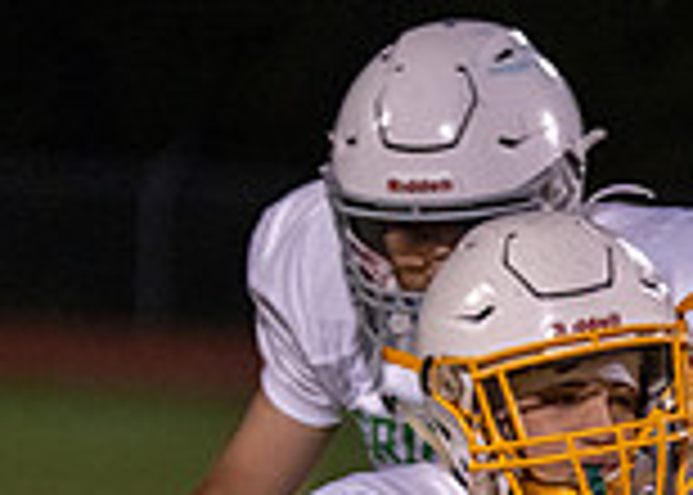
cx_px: 1283
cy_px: 812
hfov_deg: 2.6
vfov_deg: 1.9
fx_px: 15175
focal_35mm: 771
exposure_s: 1/1000
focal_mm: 167
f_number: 2.8
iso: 3200
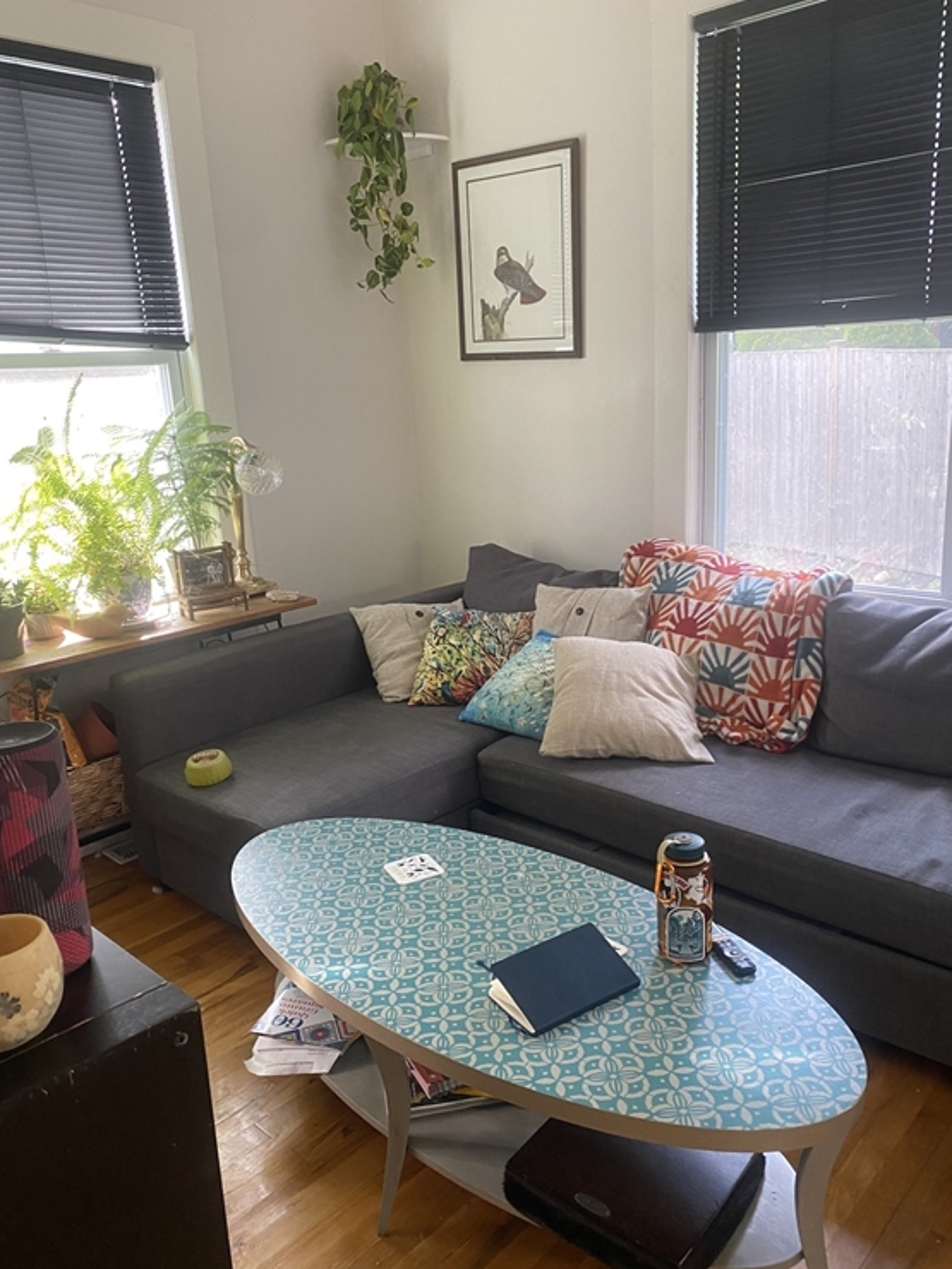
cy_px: 633
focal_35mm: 27
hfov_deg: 51.3
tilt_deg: -15.4
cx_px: 491
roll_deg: +3.6
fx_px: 990
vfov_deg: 65.3
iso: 125
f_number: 1.8
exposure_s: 1/60
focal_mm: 4.25
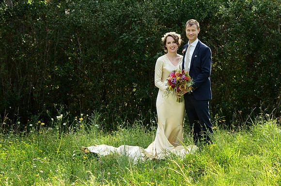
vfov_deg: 9.1
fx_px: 1168
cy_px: 93
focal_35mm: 150
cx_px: 140
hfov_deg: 13.7
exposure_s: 1/320
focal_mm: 100
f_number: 5
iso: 400
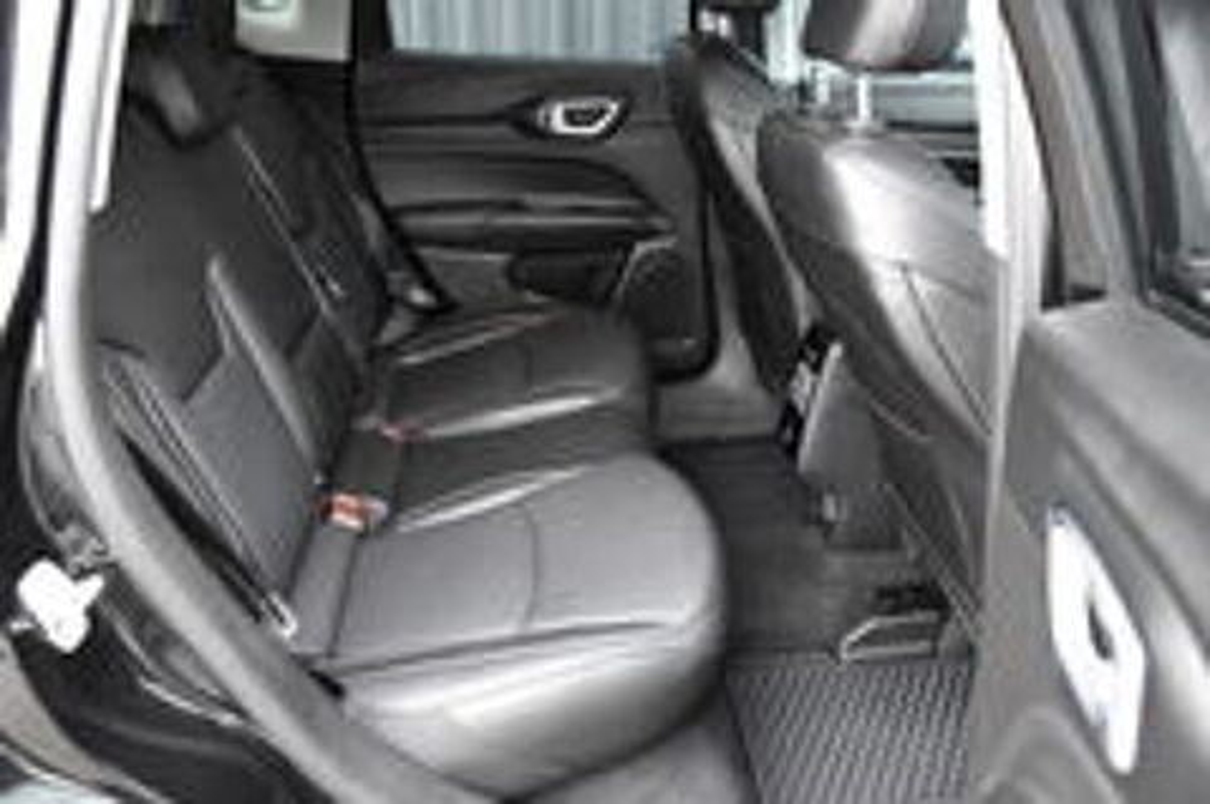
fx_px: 1007
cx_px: 605
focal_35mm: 30
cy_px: 402
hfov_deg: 62.0
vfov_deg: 43.5
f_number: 3.5
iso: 2000
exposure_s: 1/60
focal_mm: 20
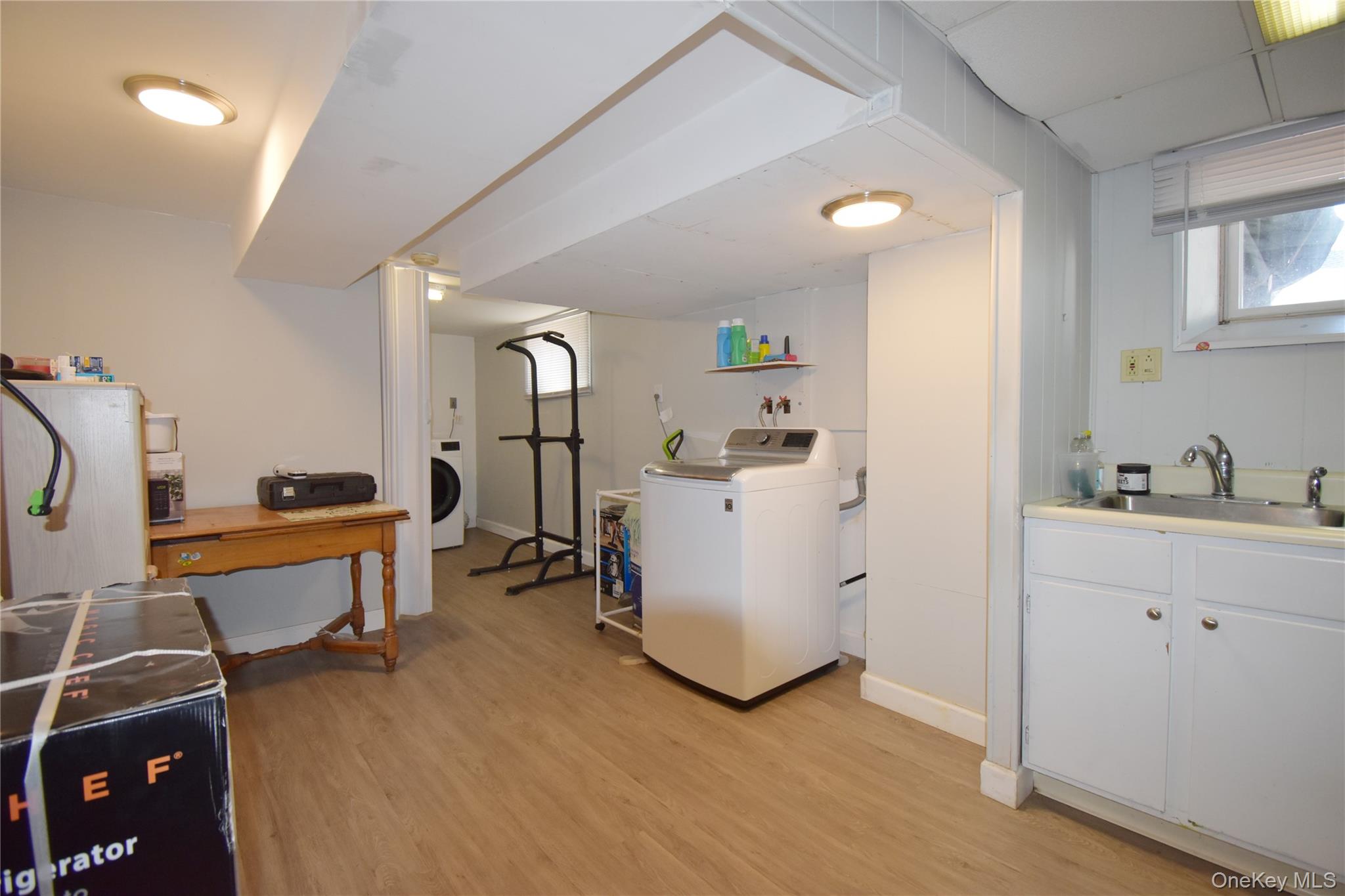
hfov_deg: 100.4
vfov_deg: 77.3
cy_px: 448
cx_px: 672
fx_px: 560
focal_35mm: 15
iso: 800
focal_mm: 10
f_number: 5
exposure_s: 1/100
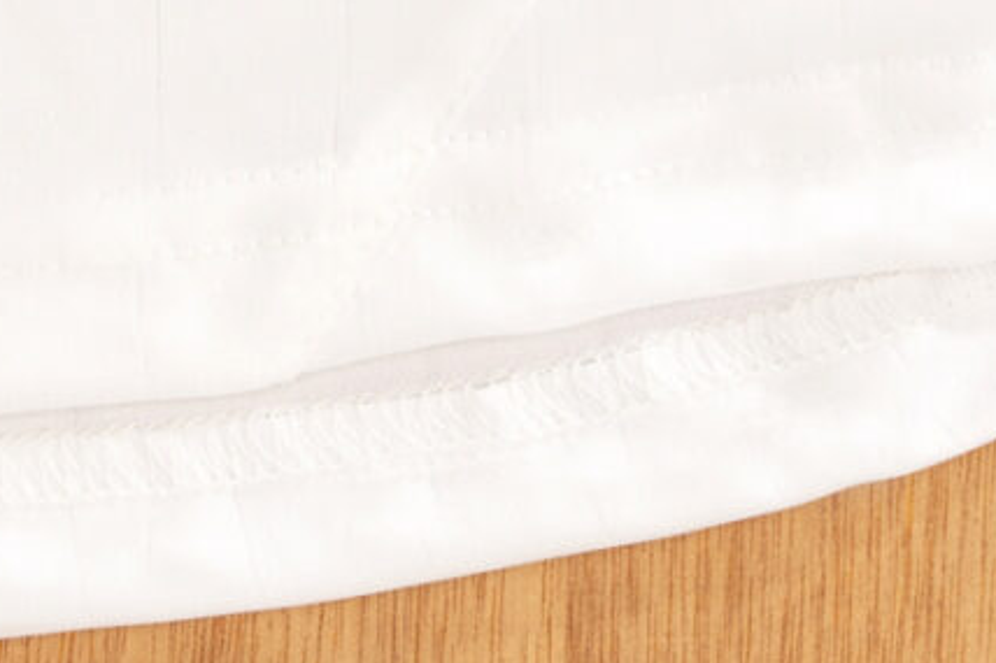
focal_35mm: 329
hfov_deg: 6.2
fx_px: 9098
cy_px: -992
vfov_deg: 4.1
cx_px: -221
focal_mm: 55
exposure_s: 1/125
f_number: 11
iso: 100
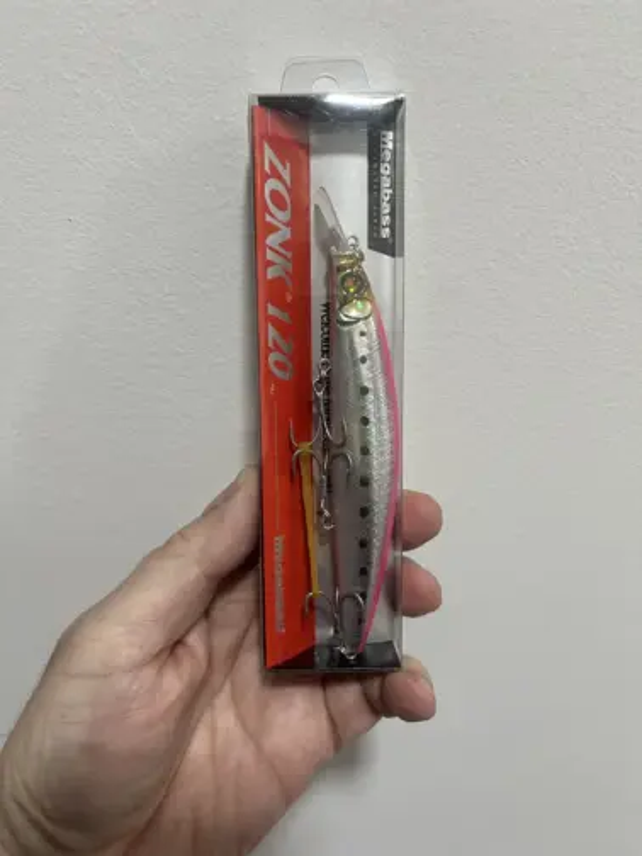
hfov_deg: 53.1
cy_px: 428
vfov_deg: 67.3
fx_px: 643
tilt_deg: -28.2
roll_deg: +1.6
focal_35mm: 26
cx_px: 321
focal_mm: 5.1
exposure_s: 1/50
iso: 100
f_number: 1.6
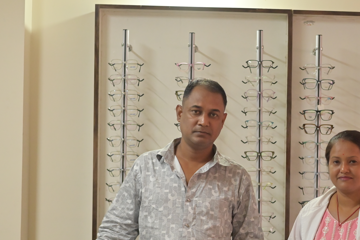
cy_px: 180
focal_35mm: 96
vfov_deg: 14.2
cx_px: 295
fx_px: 960
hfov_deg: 20.9
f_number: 2.5
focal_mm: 50
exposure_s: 1/320
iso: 2500
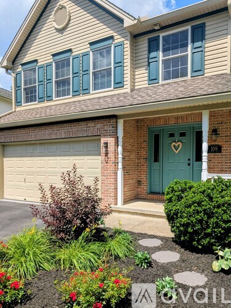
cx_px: 116
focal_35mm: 24
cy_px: 154
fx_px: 213
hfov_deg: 56.9
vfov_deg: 71.5
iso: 19
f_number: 1.68
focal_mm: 6.9
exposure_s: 1/1176
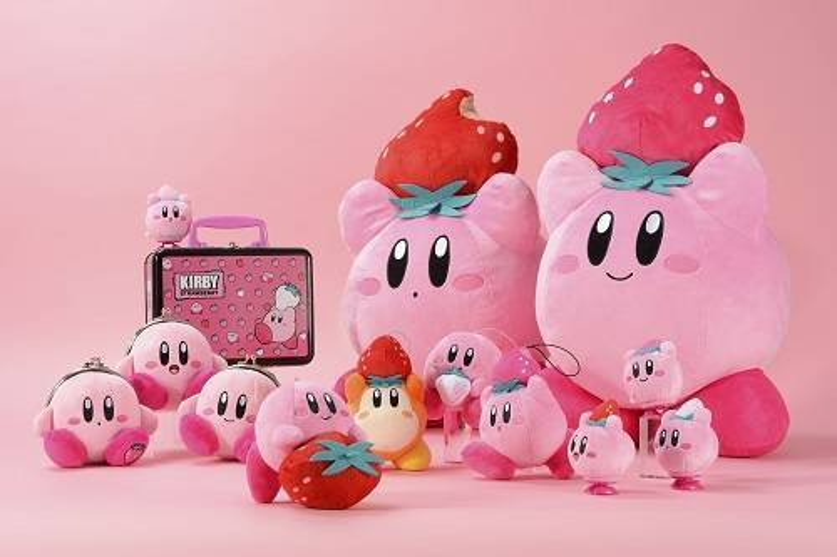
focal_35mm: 62
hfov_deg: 32.4
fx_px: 1441
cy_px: 278
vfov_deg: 21.9
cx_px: 418
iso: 100
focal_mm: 62
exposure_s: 1/80
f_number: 18
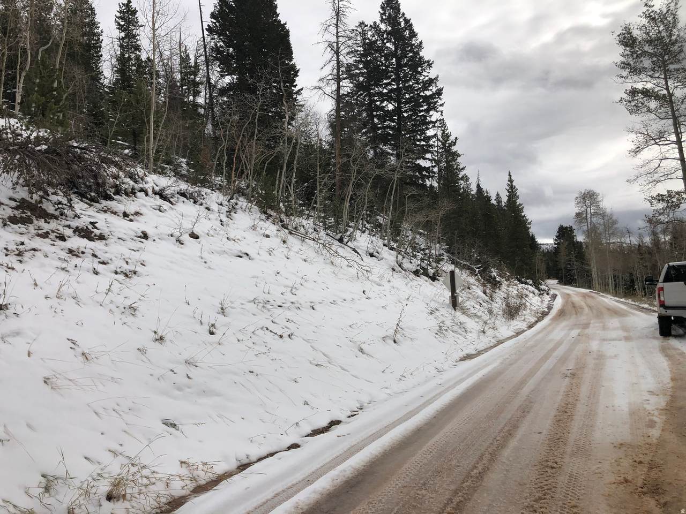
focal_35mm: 28
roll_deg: +6.1
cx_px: 343
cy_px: 257
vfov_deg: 49.7
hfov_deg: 63.4
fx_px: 555
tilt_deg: +7.5
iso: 25
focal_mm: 4
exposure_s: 1/5348
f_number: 1.8
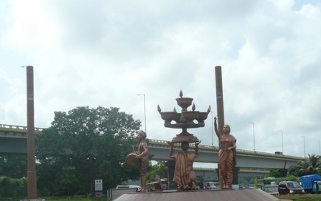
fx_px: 464
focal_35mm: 53
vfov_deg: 23.9
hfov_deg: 38.1
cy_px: 170
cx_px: 139
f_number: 9
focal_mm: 5.4
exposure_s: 1/250
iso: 100
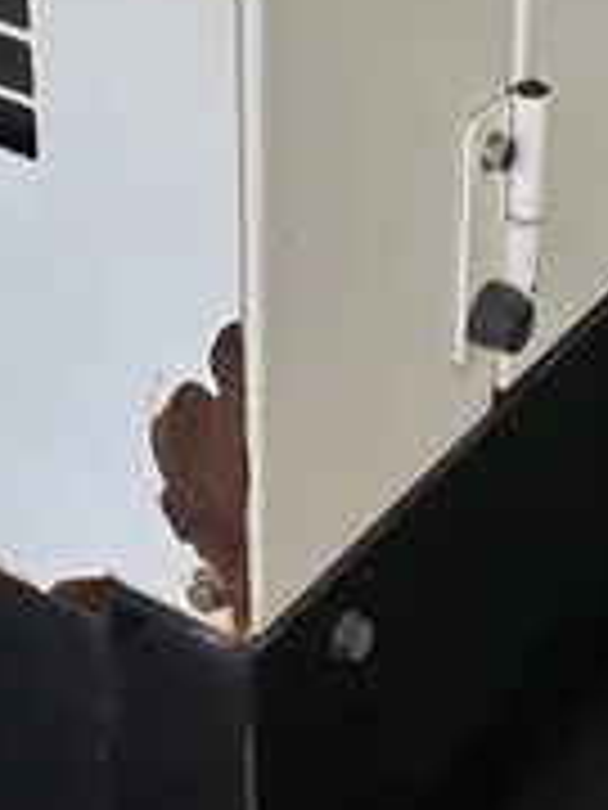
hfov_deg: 14.0
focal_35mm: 106
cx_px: 356
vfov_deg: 17.9
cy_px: -74
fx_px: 2482
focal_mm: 5.96
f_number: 1.6
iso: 80
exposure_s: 1/121
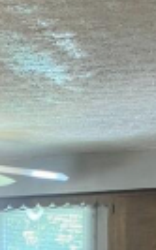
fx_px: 940
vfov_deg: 14.5
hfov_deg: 9.1
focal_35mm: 138
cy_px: 329
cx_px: -127
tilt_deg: -1.4
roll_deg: +0.6
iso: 125
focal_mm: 4.25
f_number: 1.8
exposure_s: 1/60
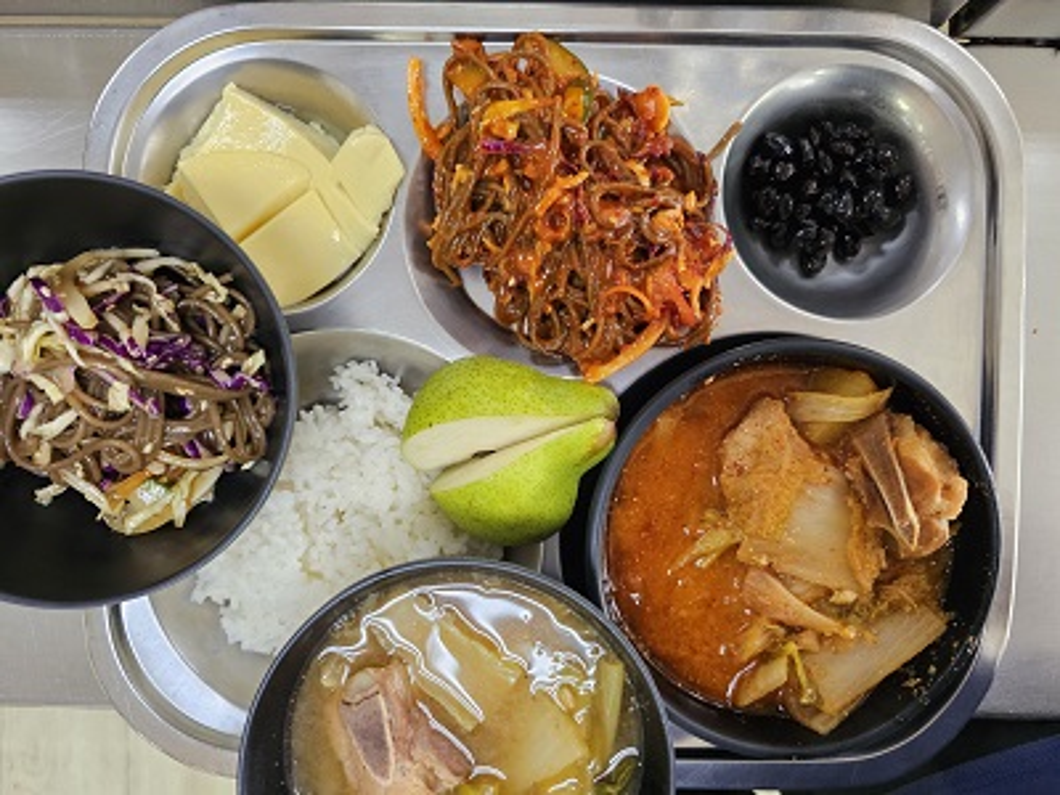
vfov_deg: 58.9
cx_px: 530
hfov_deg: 73.9
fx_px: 704
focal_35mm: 23
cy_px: 398
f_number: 1.7
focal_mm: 6.3
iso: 400
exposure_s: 1/100
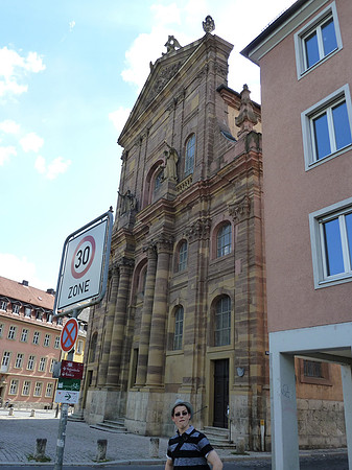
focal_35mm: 29
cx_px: 176
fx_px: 394
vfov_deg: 61.7
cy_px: 235
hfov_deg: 48.2
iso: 125
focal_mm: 4.7
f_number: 4
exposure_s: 1/250
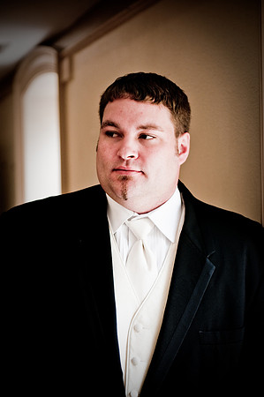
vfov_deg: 19.5
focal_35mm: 105
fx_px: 1158
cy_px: 198
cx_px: 132
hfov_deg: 13.0
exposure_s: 1/125
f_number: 2.8
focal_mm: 70
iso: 200
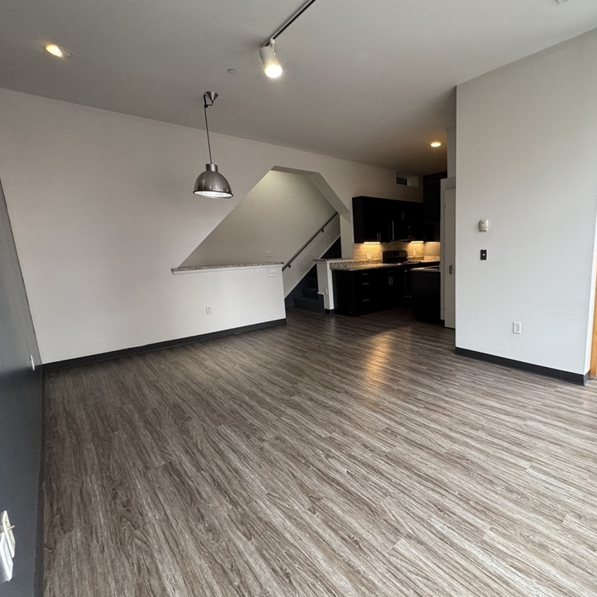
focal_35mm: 17
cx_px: 394
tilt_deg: -9.8
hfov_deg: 81.4
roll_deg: +1.8
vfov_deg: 84.0
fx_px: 332
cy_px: 301
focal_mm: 2.22
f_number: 2.2
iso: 250
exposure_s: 1/120
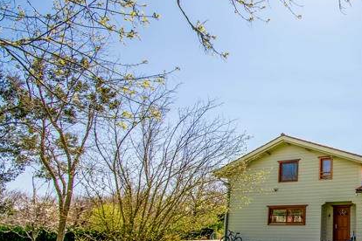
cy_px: 170
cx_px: 347
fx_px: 292
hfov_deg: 52.9
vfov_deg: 44.0
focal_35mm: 29
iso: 160
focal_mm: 10
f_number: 6.3
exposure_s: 1/500
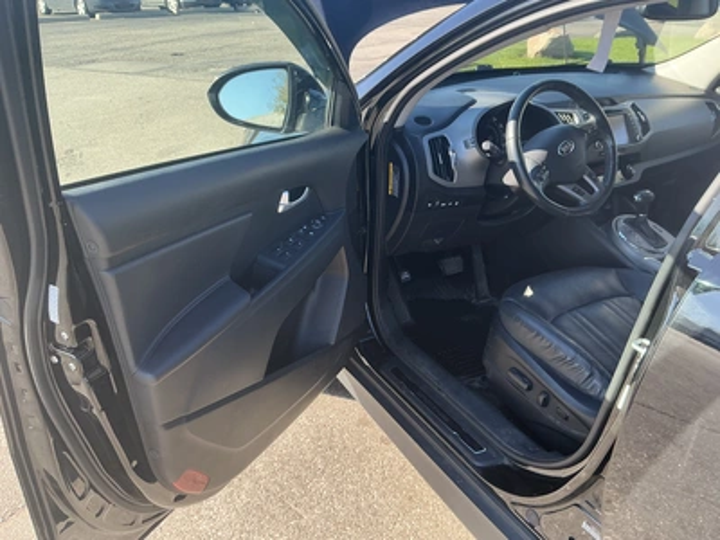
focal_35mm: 28
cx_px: 360
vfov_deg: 49.7
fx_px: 582
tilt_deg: -26.7
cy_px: 270
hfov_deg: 63.4
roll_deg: -1.9
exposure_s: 1/233
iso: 25
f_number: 1.8
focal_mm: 3
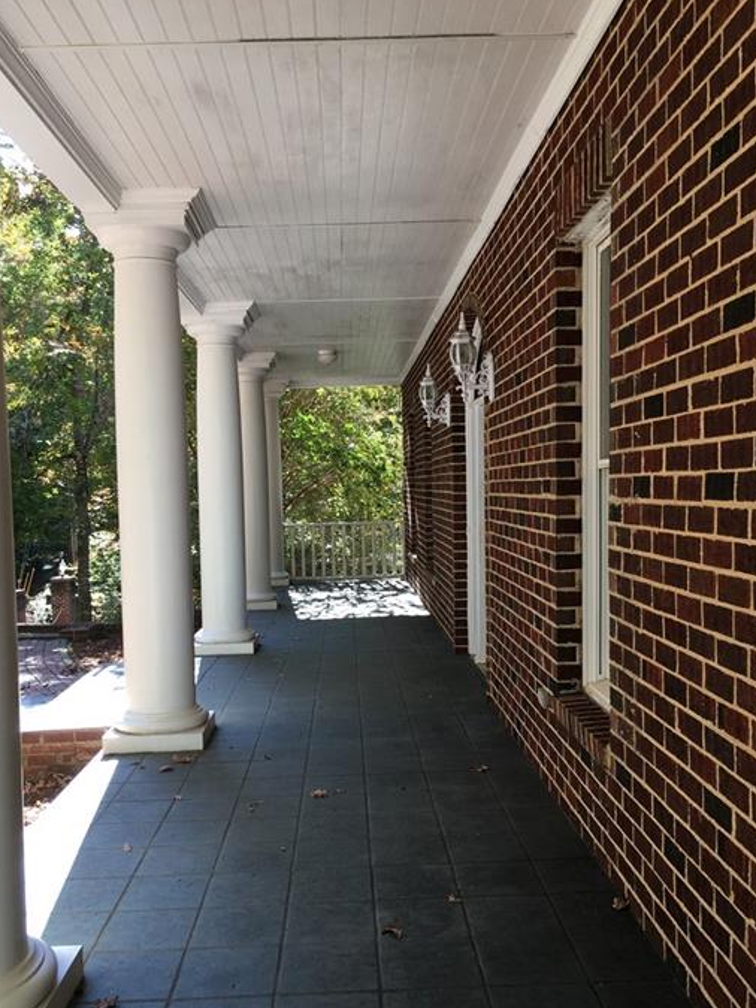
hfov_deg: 42.9
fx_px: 961
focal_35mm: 33
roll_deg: +1.0
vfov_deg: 55.2
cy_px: 559
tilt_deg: -3.1
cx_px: 348
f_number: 2.2
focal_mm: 4.15
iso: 32
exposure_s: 1/120
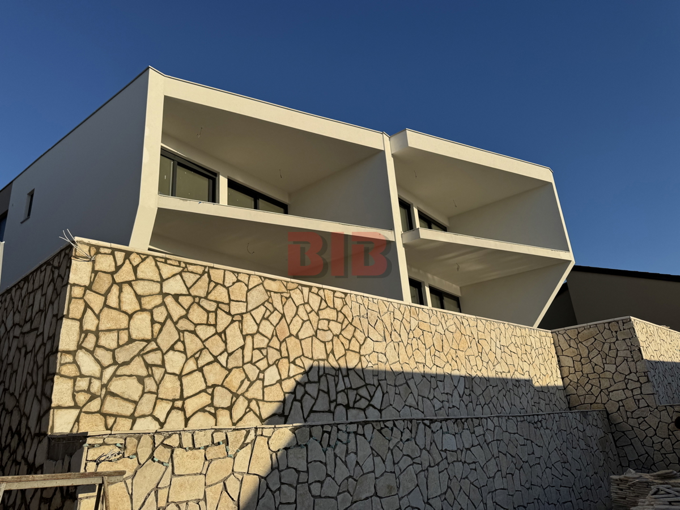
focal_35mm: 24
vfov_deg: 56.8
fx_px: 471
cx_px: 340
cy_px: 255
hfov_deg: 71.6
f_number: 1.78
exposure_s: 1/7937
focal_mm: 6.76
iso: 80
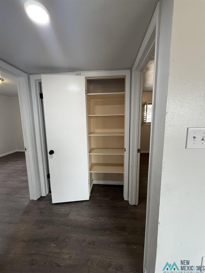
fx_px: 111
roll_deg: -0.9
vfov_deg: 102.1
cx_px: 102
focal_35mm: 14
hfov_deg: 85.7
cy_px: 136
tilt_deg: -6.2
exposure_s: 1/120
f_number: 2.2
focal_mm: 2.22
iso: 200
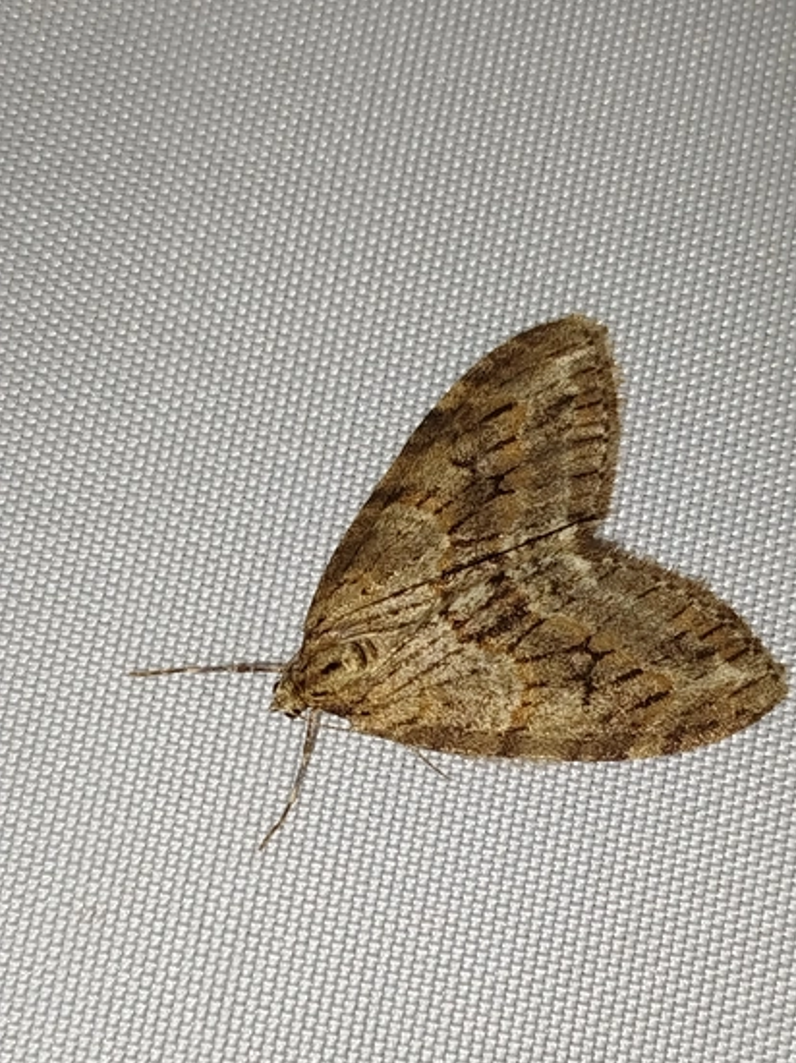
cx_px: 462
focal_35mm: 78
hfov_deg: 18.9
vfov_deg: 25.0
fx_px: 2393
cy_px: 599
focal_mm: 5.31
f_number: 1.7
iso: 64
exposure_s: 1/50
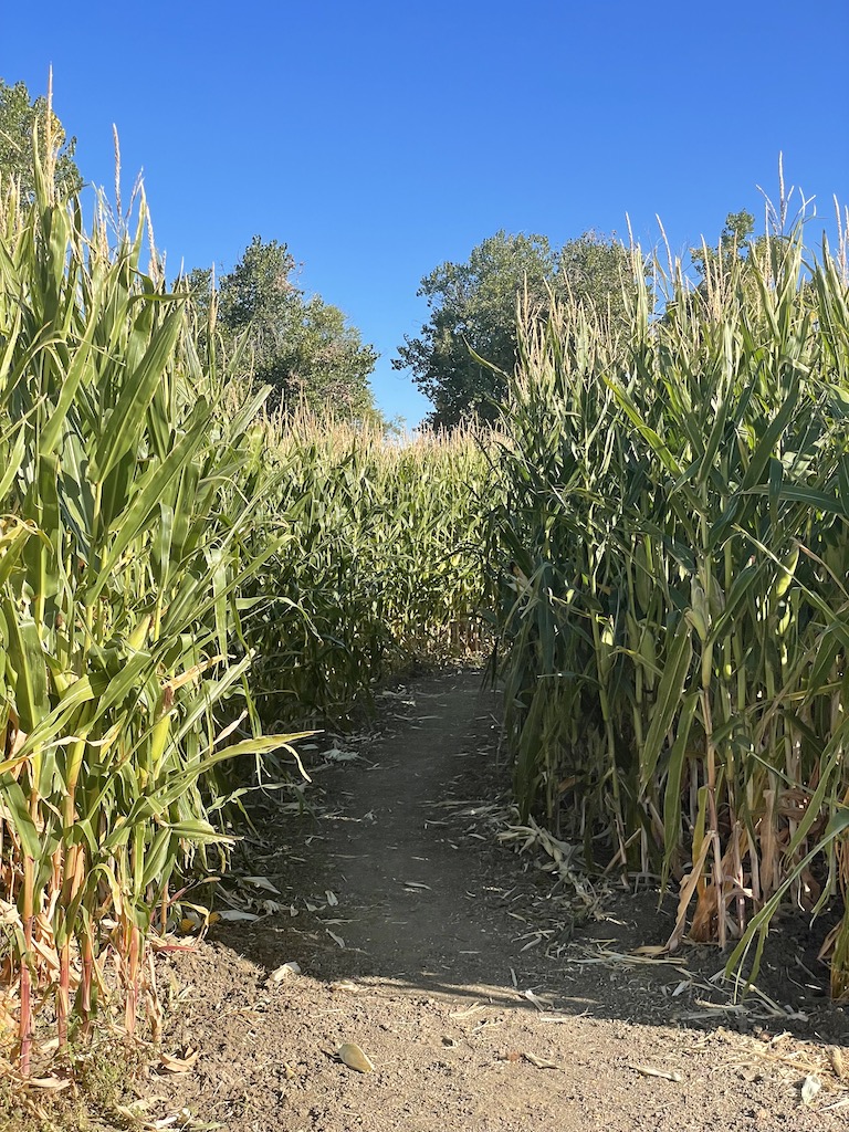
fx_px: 1700
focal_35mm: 52
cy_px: 566
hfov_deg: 28.0
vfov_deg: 36.8
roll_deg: +2.5
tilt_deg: -2.9
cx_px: 424
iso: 25
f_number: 2
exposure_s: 1/872
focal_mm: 6
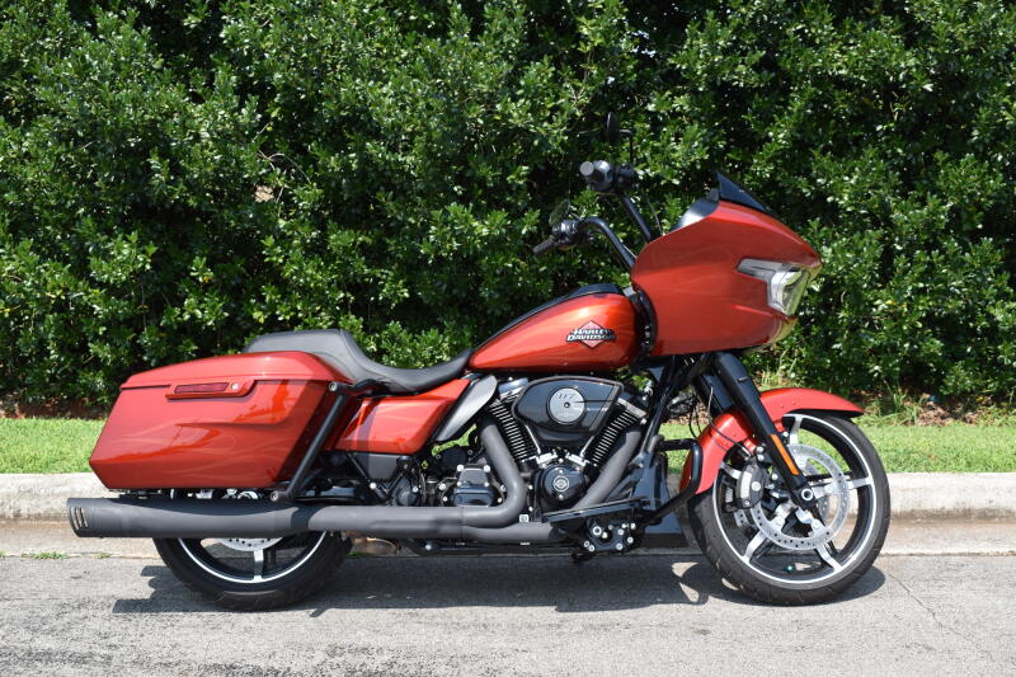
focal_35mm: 45
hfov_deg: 43.6
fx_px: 1270
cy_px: 338
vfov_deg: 29.9
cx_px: 508
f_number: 8
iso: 125
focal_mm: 30
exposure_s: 1/250
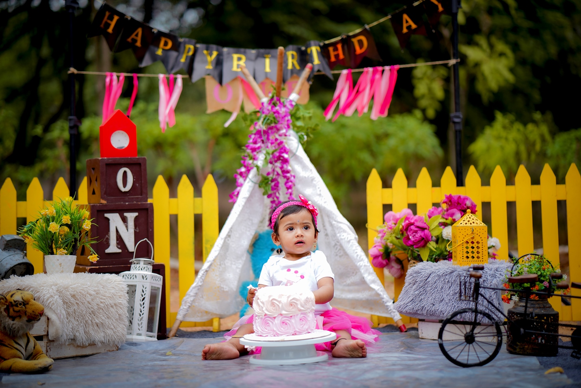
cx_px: 290
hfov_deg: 23.9
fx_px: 1372
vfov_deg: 16.1
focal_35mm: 85
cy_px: 194
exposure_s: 1/250
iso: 64
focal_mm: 85
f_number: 1.8
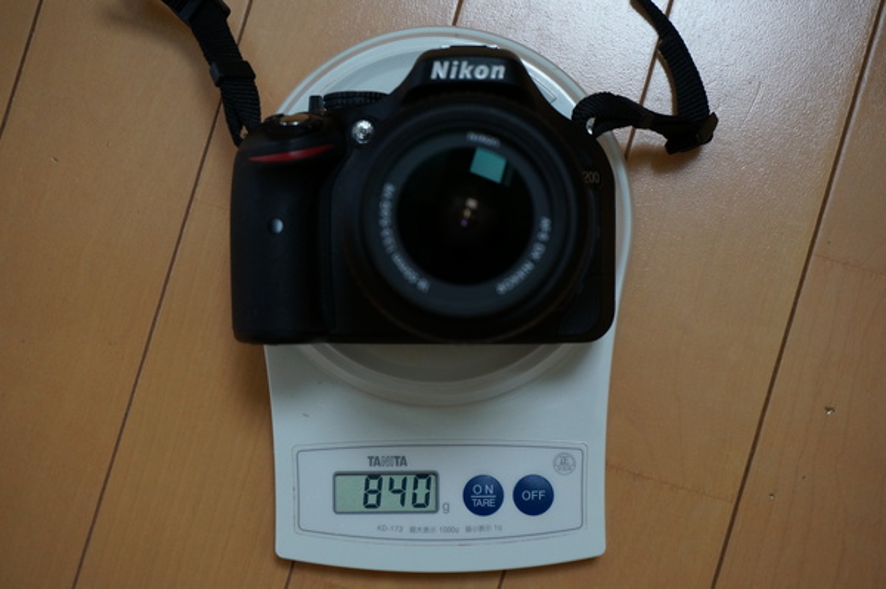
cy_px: 294
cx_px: 443
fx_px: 1660
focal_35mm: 68
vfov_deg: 20.1
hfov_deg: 29.9
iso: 640
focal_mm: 45
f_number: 5.6
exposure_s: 1/80
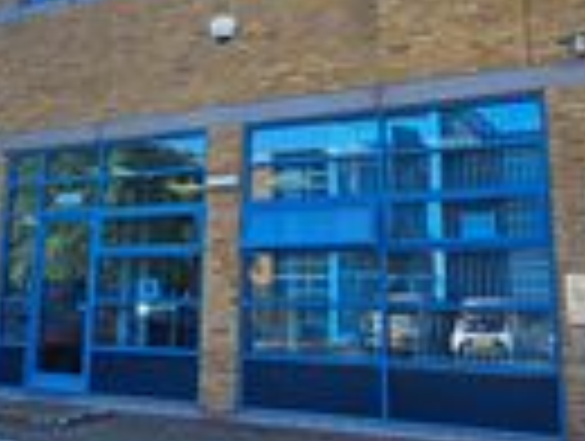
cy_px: 122
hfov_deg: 46.7
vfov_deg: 35.4
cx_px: 297
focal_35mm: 40
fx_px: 677
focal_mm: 2.2
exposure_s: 1/511
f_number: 2.2
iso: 50
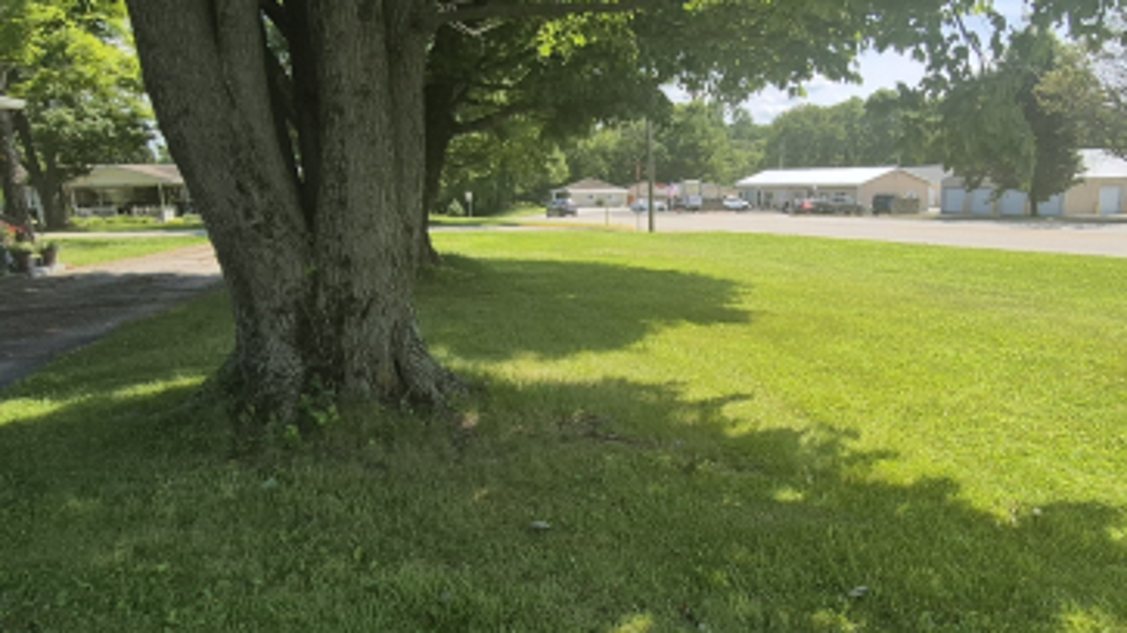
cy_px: 366
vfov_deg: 44.2
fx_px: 777
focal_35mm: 26
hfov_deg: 71.7
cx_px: 626
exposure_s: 1/1320
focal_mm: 1.74
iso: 50
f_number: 2.2
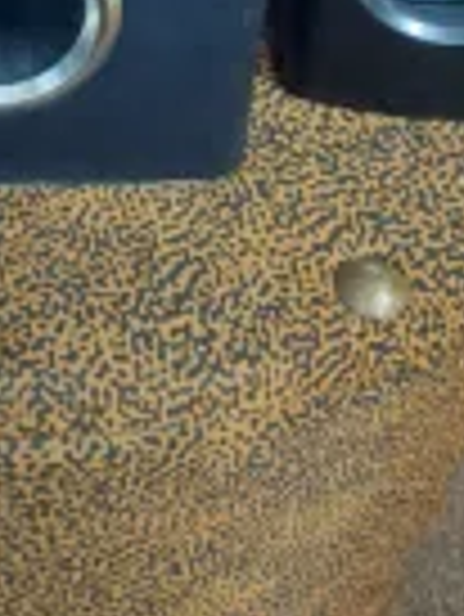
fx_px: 1249
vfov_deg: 25.3
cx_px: 5
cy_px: -99
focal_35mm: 70
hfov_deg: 20.4
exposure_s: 1/24
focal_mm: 5.23
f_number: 1.8
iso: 400
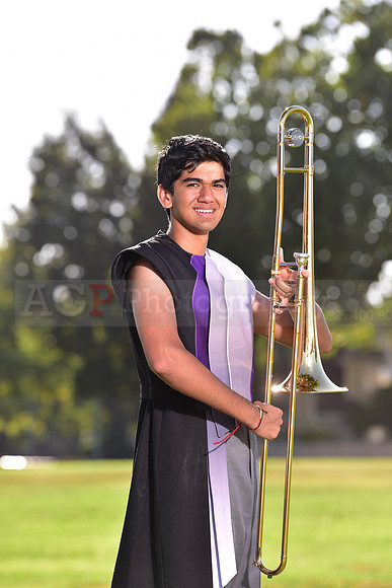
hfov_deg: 8.3
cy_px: 294
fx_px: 2693
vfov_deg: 12.4
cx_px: 196
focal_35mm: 165
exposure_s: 1/250
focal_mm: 165
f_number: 4.5
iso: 80
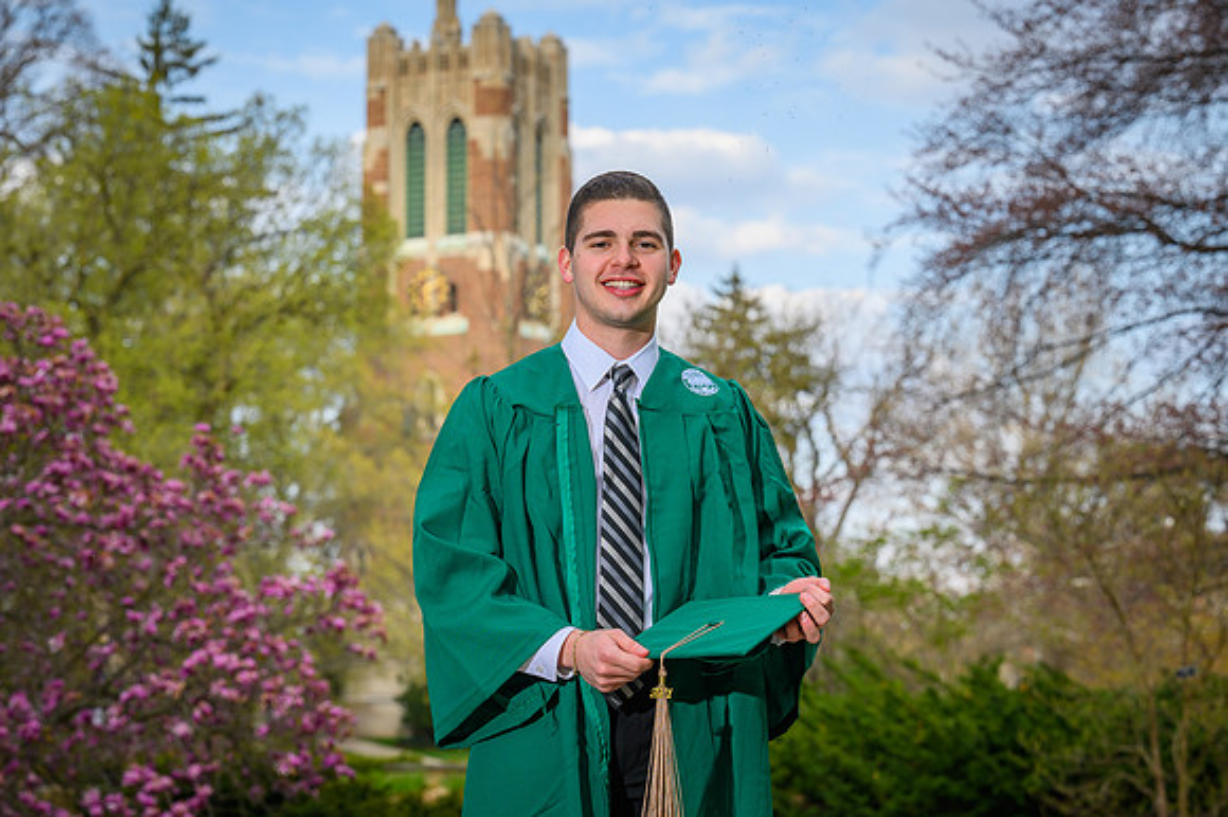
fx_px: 3434
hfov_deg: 20.3
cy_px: 379
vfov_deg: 13.6
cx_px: 561
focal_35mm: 101
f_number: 6.3
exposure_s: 1/200
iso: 100
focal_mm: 92
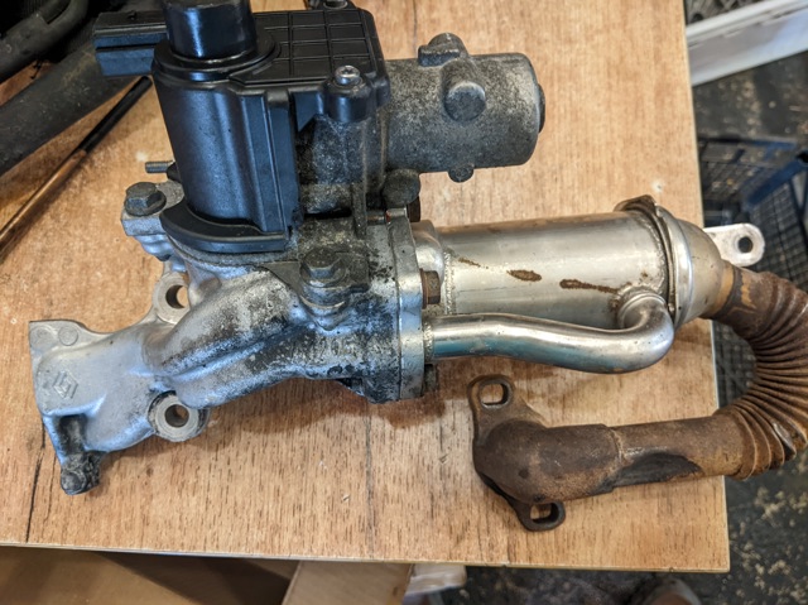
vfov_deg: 51.3
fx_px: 630
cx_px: 404
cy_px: 302
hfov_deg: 65.4
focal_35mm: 27
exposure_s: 1/25
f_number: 1.8
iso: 107
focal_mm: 4.44
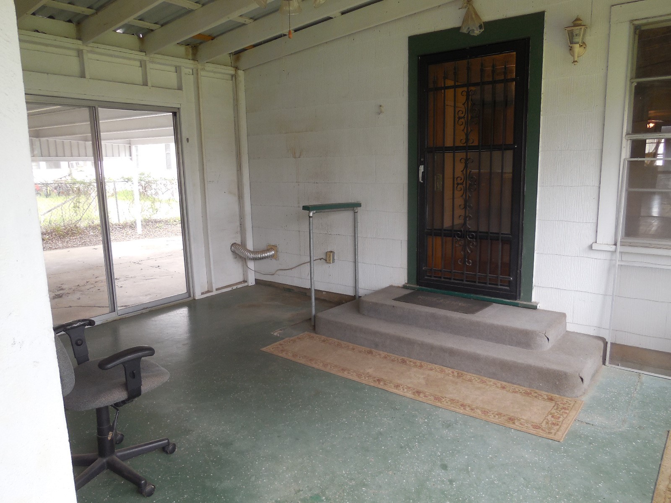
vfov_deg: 54.9
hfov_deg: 69.4
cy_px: 252
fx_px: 485
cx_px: 336
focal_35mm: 25
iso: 125
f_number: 3.1
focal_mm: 4.5
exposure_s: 1/40
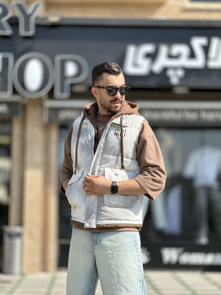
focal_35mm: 77
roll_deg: -0.7
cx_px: 110
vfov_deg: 25.3
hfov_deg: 19.1
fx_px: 655
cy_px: 148
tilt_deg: +7.1
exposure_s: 1/408
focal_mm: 9
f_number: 2.8
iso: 32
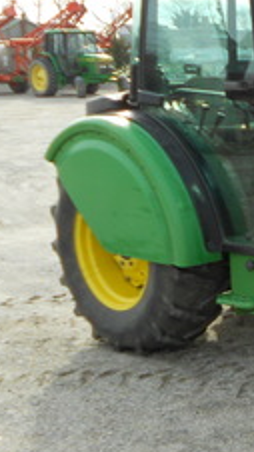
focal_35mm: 76
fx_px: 911
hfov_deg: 13.8
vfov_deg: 27.9
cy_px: 216
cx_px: 484
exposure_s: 1/400
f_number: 3.4
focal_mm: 5.1
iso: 80
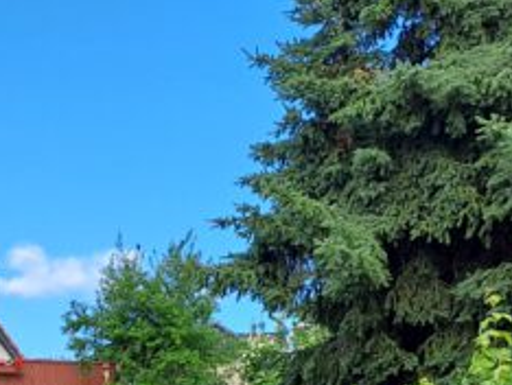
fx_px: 1214
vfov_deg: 16.6
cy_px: 558
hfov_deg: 22.2
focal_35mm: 82
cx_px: -81
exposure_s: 1/1074
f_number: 1.8
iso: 32
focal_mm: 4.65
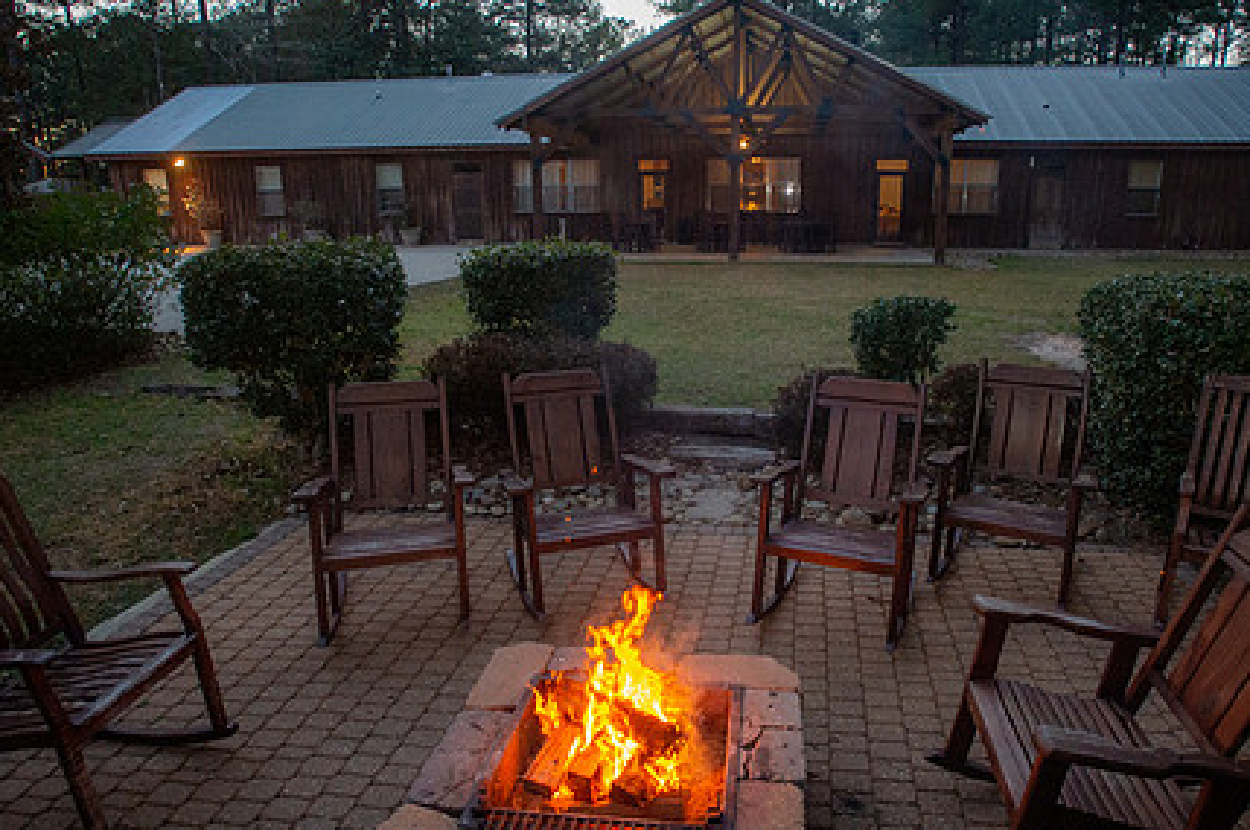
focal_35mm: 23
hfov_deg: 76.0
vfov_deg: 55.0
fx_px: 798
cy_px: 411
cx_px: 676
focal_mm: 17
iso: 4000
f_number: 4.5
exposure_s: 1/200
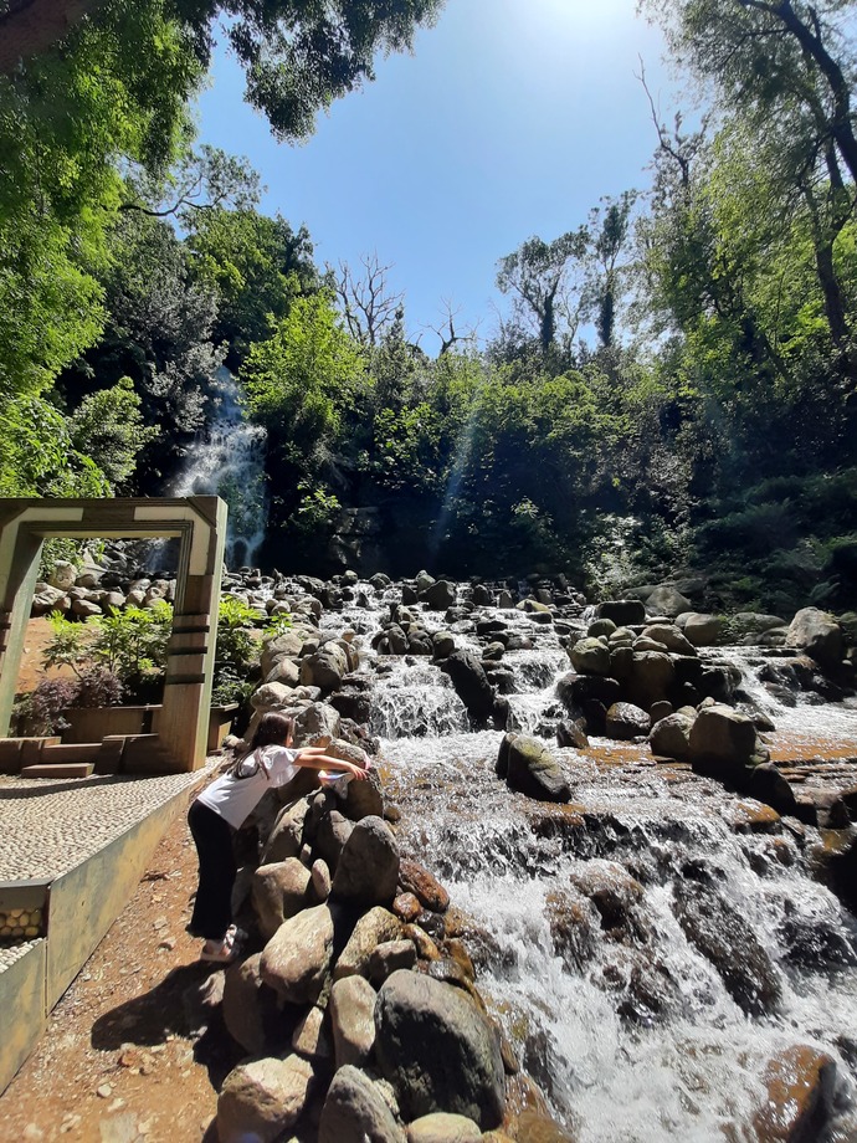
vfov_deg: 106.2
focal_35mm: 13
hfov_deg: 89.9
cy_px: 572
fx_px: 429
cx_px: 428
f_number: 2.2
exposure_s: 1/1209
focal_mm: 1.42
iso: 40
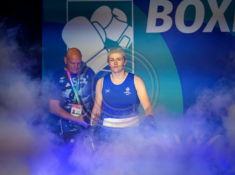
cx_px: 116
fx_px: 1602
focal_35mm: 236
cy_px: 89
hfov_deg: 8.4
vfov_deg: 6.3
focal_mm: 200
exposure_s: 1/2000
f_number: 3.2
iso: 2000
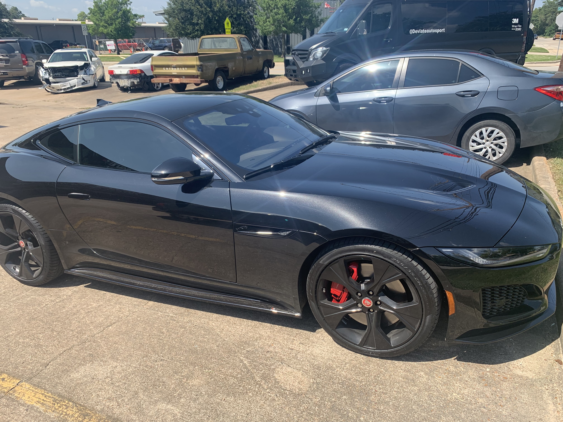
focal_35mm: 26
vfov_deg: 53.1
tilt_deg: -20.1
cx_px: 282
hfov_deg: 67.3
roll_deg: +0.6
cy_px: 211
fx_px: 423
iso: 25
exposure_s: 1/1250
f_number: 1.8
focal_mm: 4.25
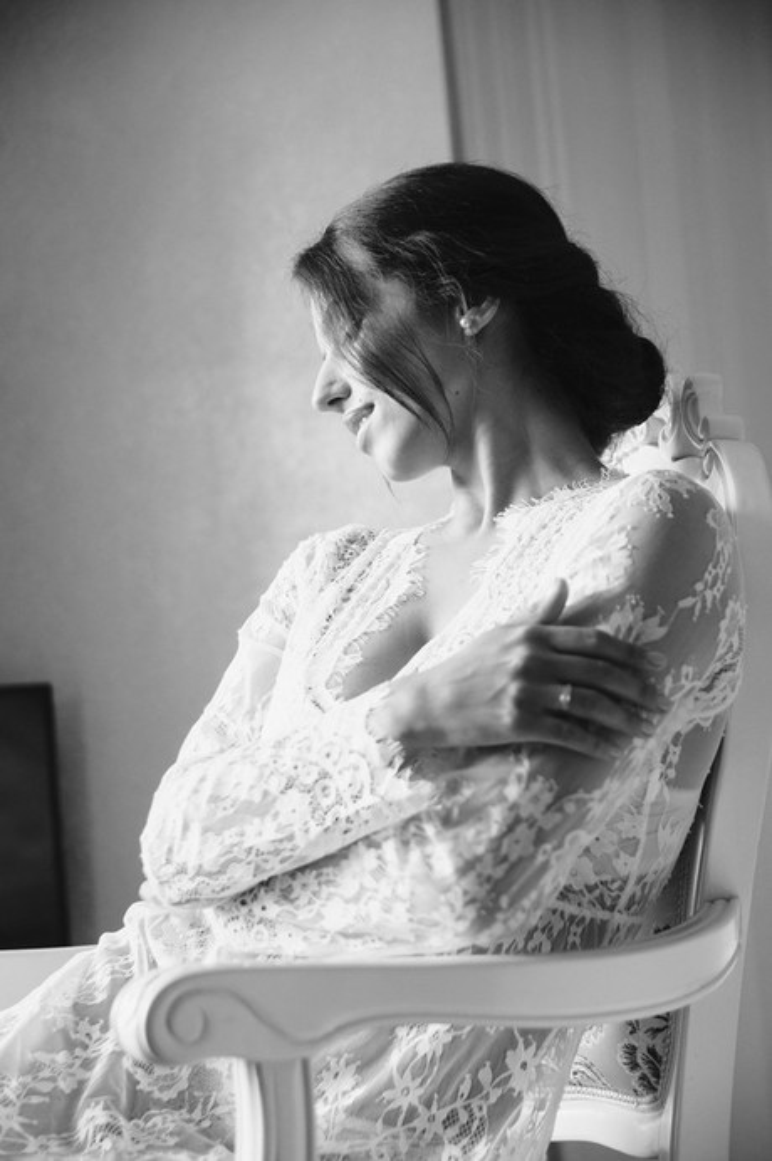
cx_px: 386
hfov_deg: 18.1
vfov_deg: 27.0
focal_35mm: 75
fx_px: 2417
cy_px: 580
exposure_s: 1/60
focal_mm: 50
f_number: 2.8
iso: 250
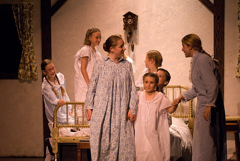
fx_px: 801
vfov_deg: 11.4
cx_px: 120
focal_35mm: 120
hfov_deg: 17.0
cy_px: 80
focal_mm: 80
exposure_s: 1/160
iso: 1600
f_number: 2.8
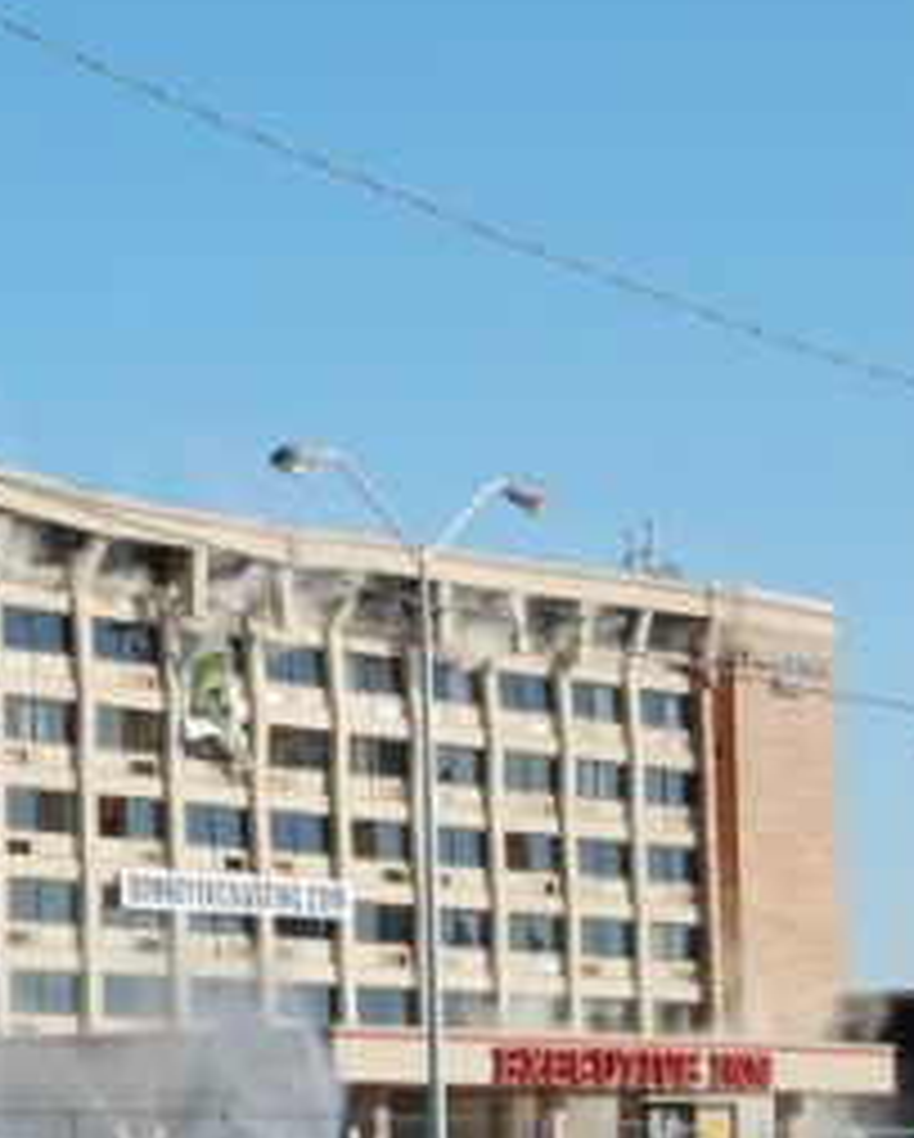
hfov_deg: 11.1
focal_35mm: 135
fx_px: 4557
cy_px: 636
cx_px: -392
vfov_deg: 14.2
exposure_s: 1/400
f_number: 10
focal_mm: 38
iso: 200
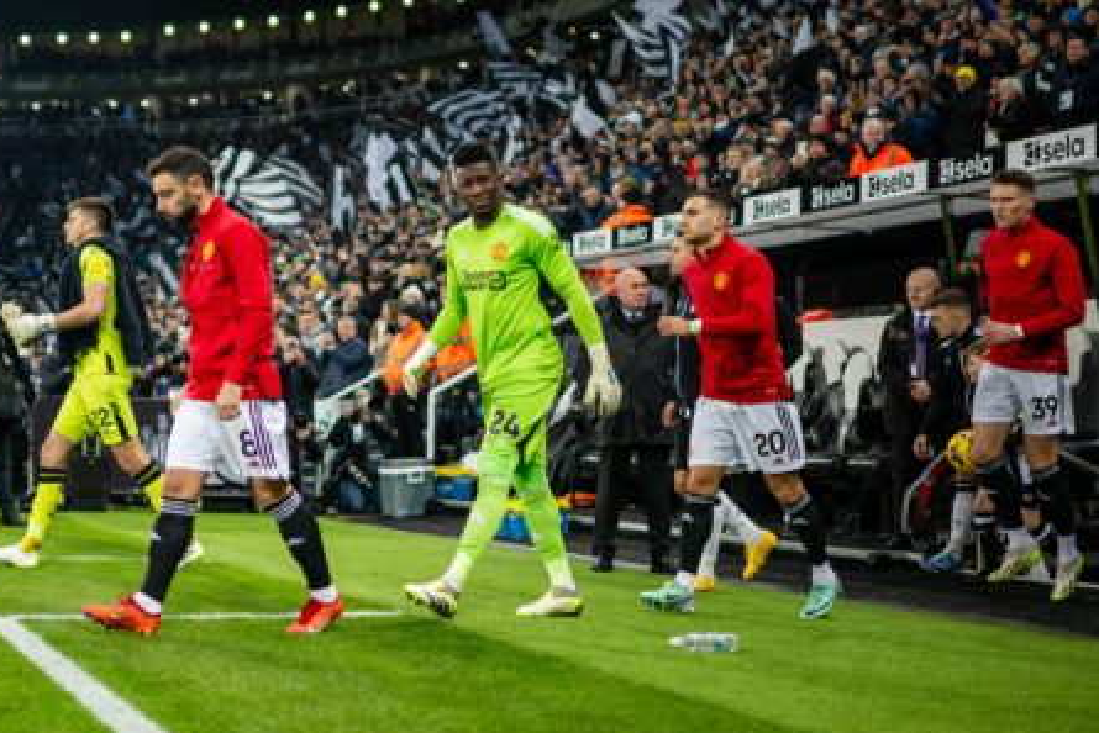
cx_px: 257
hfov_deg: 33.2
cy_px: 380
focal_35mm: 59
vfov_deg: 23.0
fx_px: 1802
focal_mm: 35
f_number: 1.4
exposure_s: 1/800
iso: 450
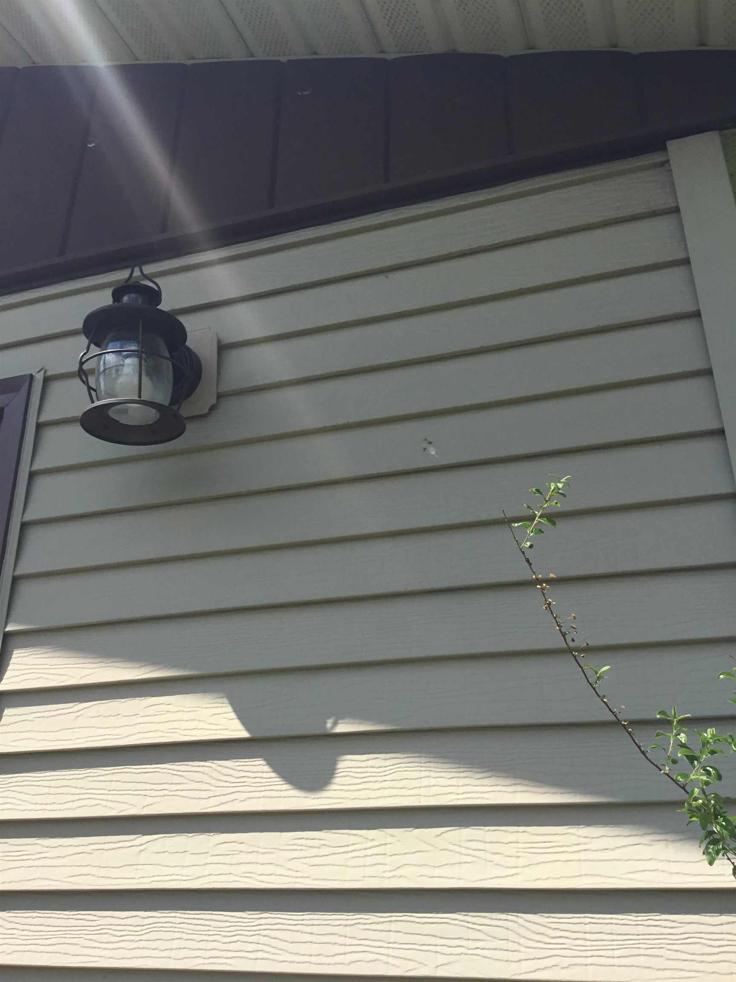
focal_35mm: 31
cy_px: 491
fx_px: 879
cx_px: 368
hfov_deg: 45.4
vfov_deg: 58.4
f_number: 2.4
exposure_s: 1/1567
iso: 25
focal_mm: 3.3
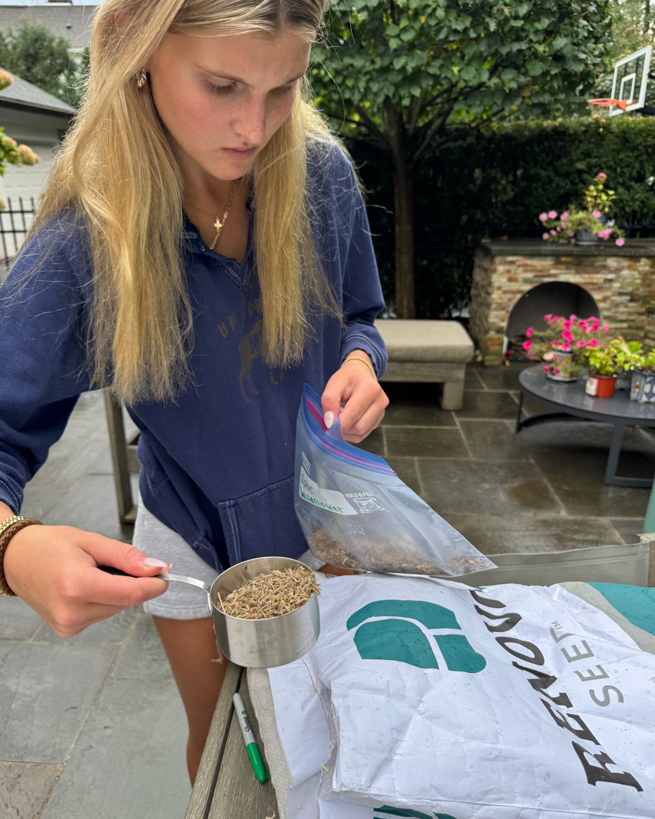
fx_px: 630
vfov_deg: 66.0
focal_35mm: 26
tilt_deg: -21.8
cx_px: 327
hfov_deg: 54.9
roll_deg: +2.2
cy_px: 428
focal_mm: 6.76
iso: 80
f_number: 1.78
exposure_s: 1/470
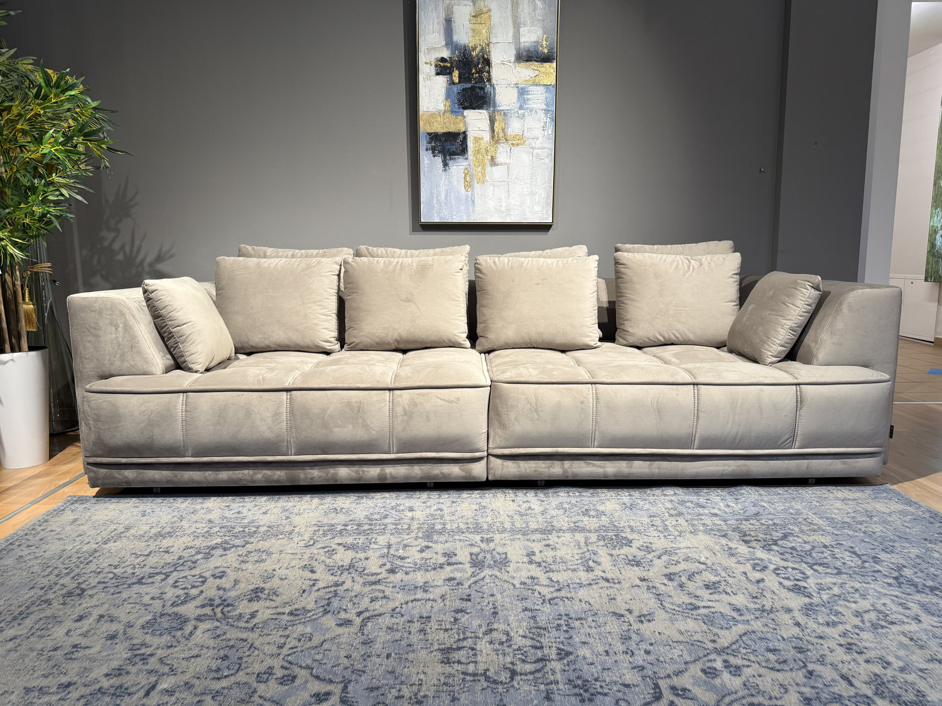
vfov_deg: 56.8
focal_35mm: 24
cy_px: 353
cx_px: 471
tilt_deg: -8.4
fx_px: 653
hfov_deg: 71.6
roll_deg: +0.6
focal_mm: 6.76
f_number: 1.78
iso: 80
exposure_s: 1/100
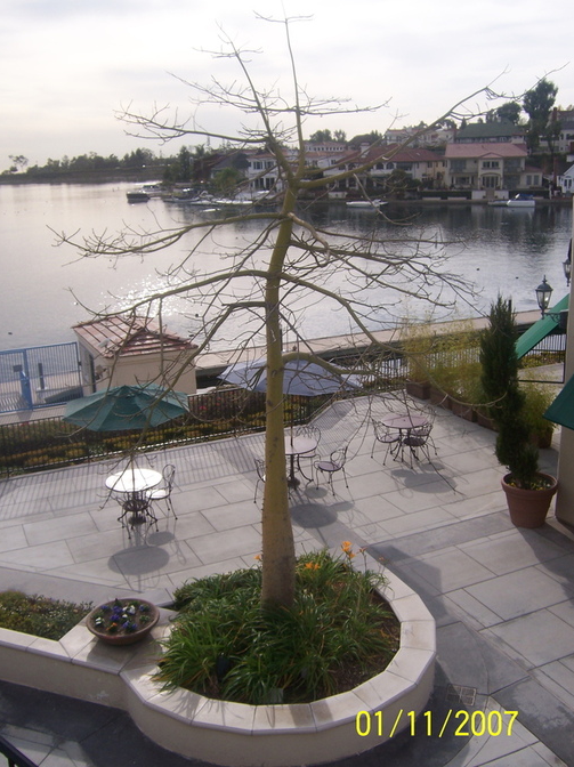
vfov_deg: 54.0
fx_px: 753
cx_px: 284
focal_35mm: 34
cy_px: 386
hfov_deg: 41.7
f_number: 3.4
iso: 80
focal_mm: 5.5
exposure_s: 1/1000
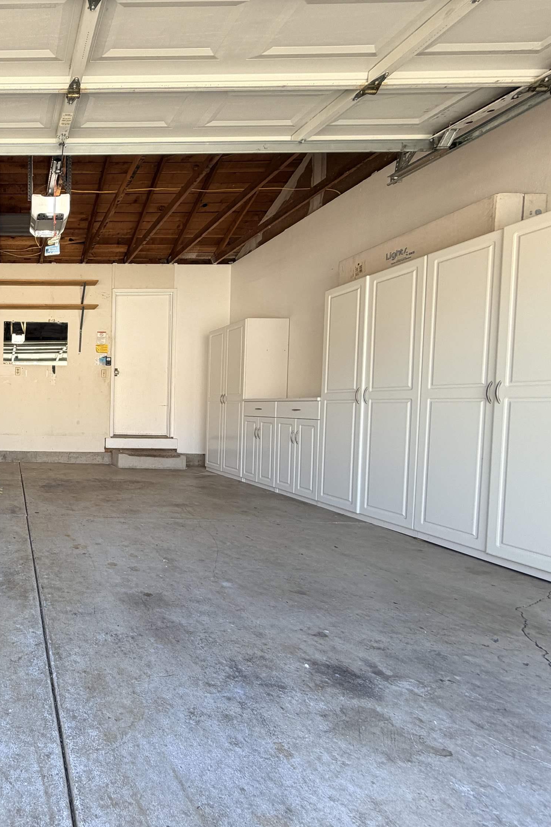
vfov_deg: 84.0
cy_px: 424
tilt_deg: -2.9
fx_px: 459
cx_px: -3
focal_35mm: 20
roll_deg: -0.2
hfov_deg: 50.0
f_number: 2.2
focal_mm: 2.22
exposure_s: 1/120
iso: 80
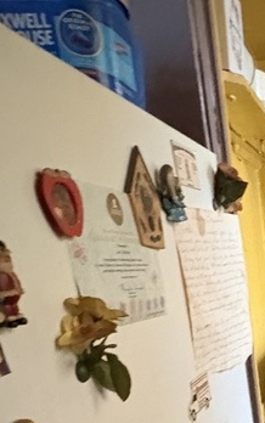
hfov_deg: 22.7
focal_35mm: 46
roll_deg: +2.2
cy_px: 436
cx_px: 402
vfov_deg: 38.0
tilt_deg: -20.2
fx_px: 531
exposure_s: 1/33
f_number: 2.2
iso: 1000
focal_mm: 2.22
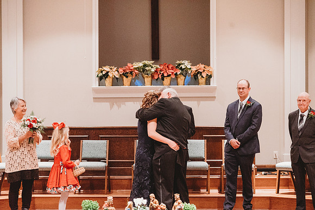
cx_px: 158
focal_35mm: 120
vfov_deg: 11.4
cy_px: 105
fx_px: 1050
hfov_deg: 17.1
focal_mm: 120
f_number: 4
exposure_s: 1/200
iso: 8000
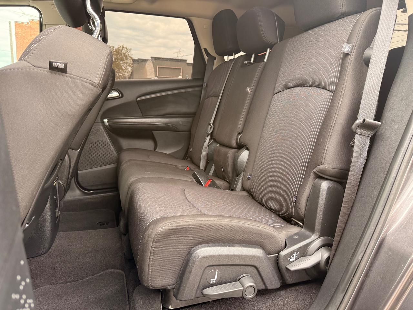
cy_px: 155
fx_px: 286
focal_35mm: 24
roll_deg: -1.5
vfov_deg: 56.8
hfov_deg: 71.6
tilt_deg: -7.5
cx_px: 206
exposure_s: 1/121
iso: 160
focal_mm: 6.76
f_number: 1.78
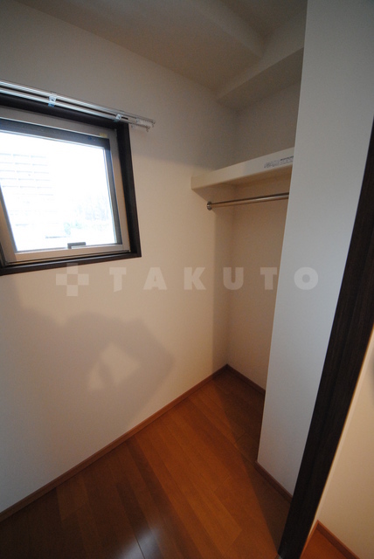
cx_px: 187
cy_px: 280
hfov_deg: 90.1
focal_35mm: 12
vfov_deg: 112.6
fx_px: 187
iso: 900
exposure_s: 1/30
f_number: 4.5
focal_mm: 8
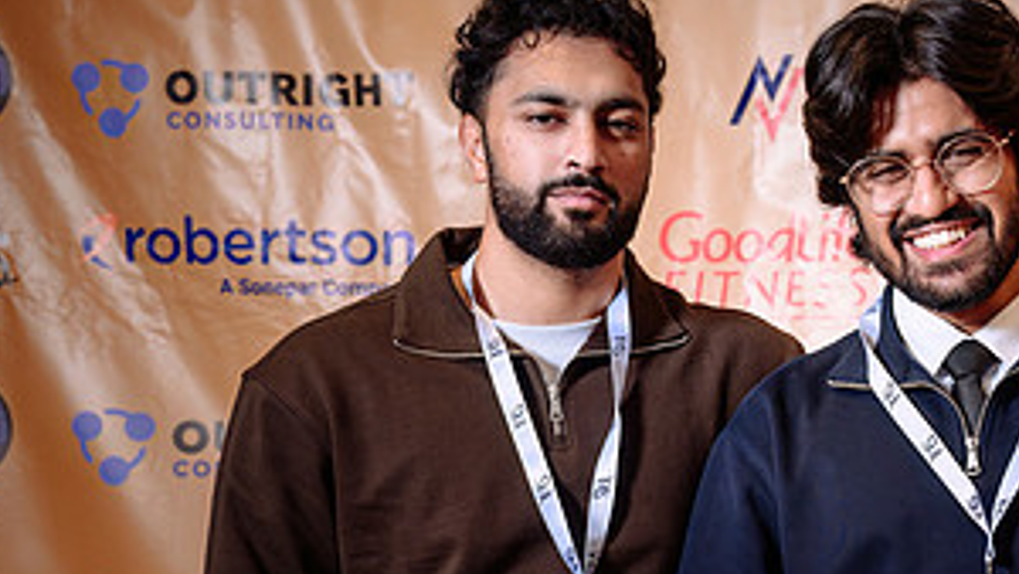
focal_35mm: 71
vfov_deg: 16.9
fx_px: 1919
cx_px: 825
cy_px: 477
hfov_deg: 29.0
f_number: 4
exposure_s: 1/200
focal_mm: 35
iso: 640
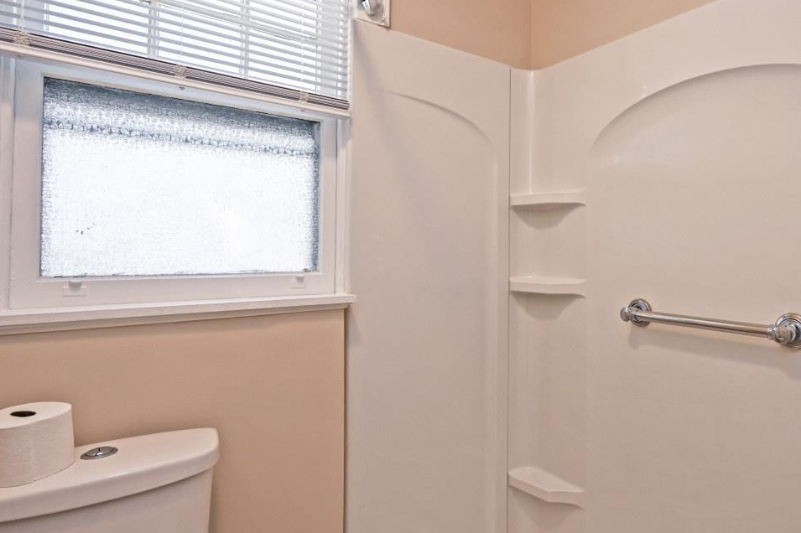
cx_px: 518
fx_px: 489
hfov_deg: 76.7
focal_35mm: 22
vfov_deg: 57.1
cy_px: 242
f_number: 4.5
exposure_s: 1/80
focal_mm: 14
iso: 200
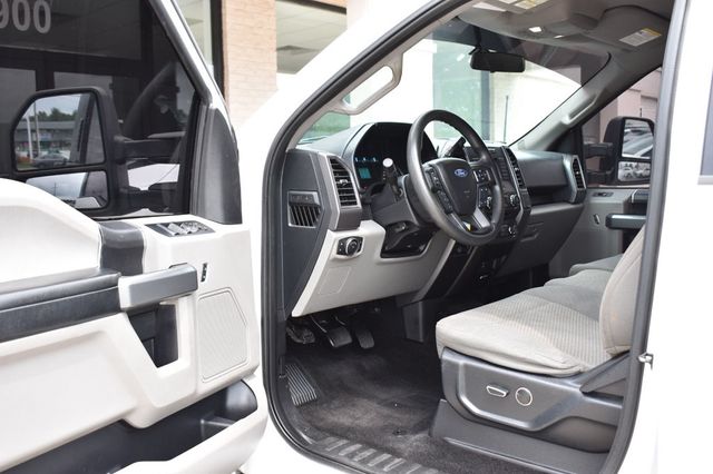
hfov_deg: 53.2
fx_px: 713
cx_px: 356
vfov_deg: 36.8
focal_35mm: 36
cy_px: 237
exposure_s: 1/125
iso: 400
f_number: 5.6
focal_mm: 24
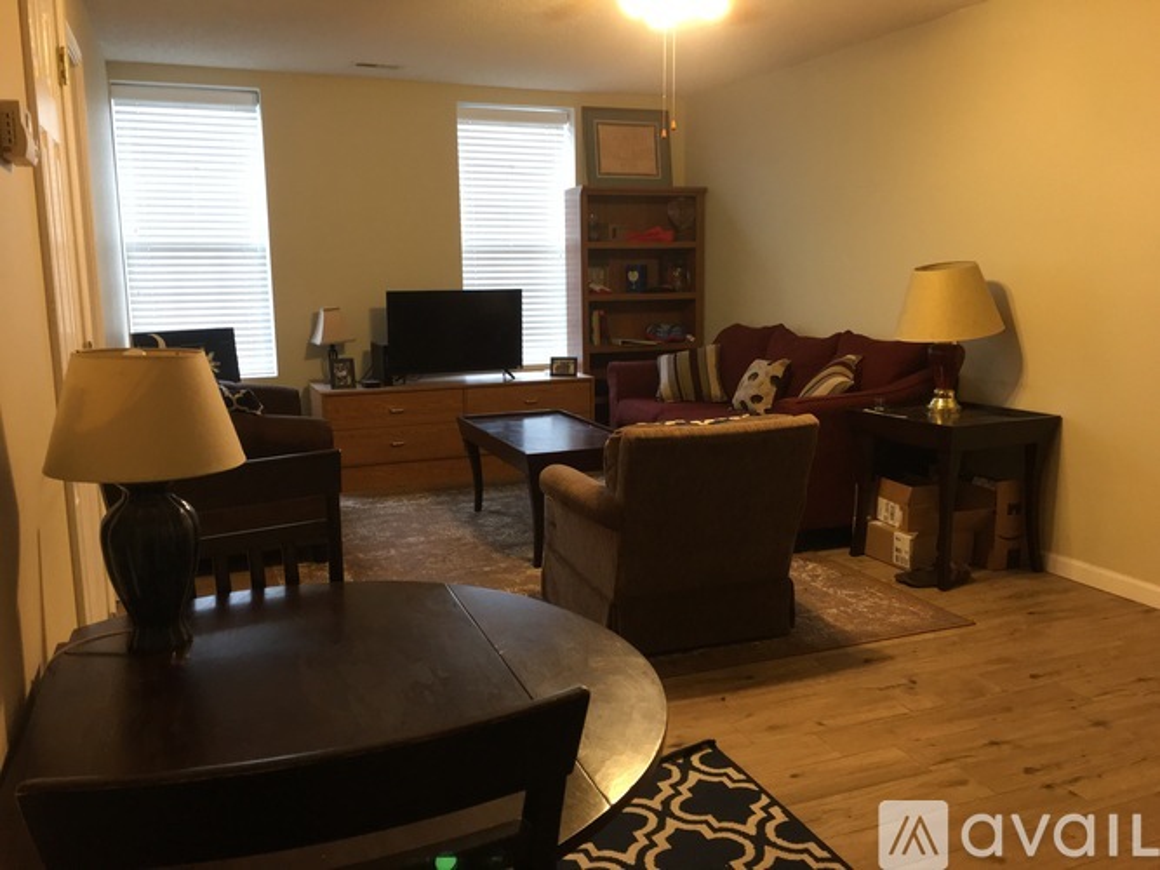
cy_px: 435
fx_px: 972
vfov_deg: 48.2
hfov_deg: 61.7
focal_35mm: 29
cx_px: 580
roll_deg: +0.4
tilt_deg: -8.7
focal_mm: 4.15
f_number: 2.2
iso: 200
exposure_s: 1/30
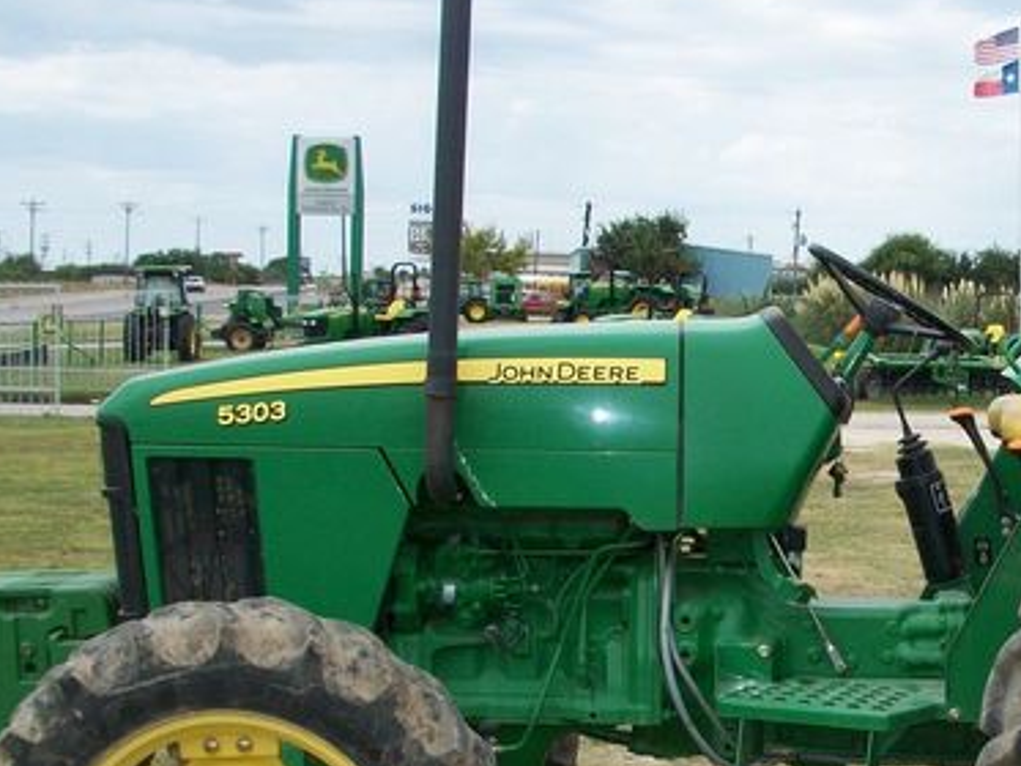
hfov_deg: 25.4
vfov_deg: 19.4
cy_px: 654
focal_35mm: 75
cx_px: 851
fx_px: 2213
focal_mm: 6.3
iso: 80
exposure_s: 1/640
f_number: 3.1
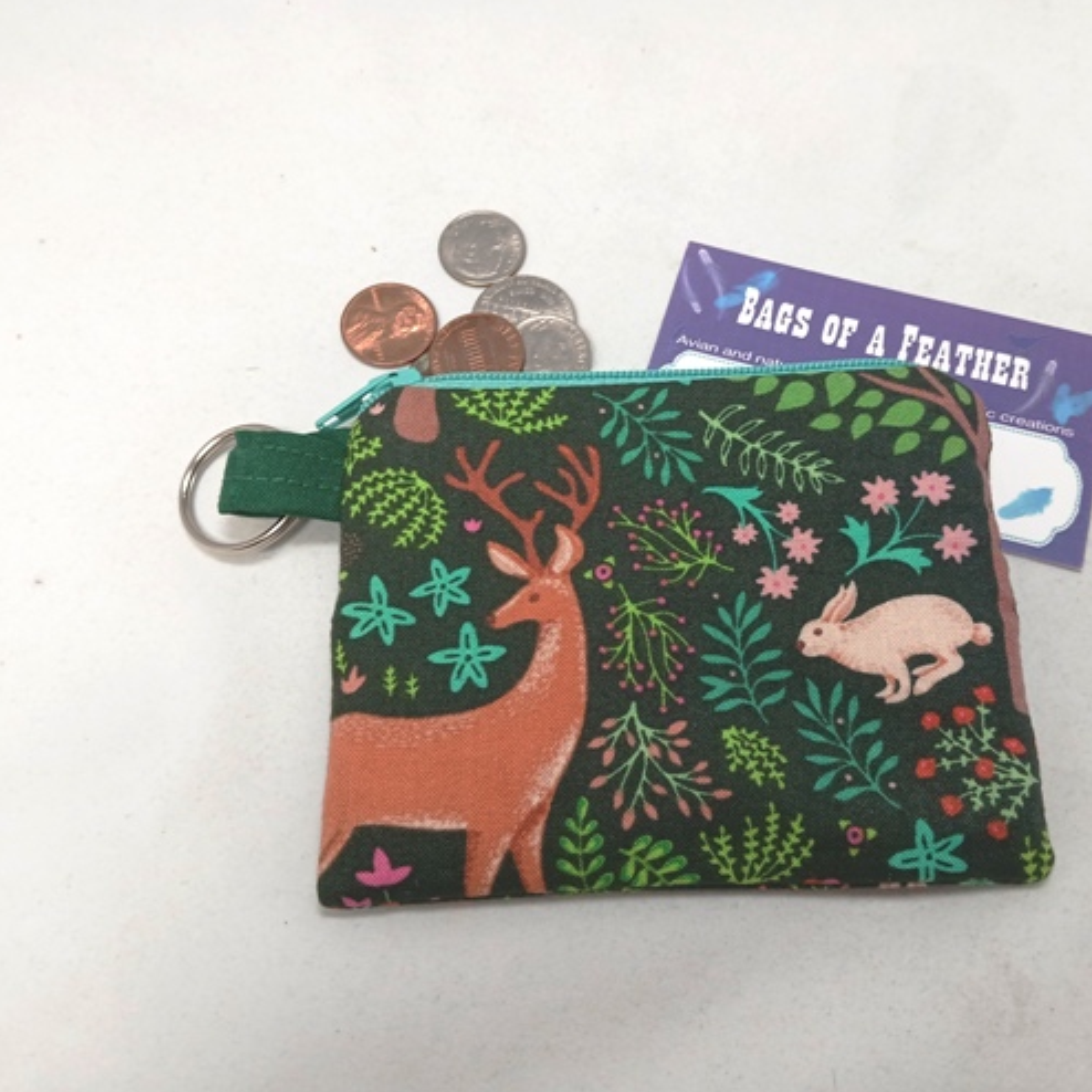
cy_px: 548
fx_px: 1106
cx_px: 664
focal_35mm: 31
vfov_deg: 52.5
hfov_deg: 52.1
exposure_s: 1/60
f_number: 1.8
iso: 100
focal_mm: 3.98
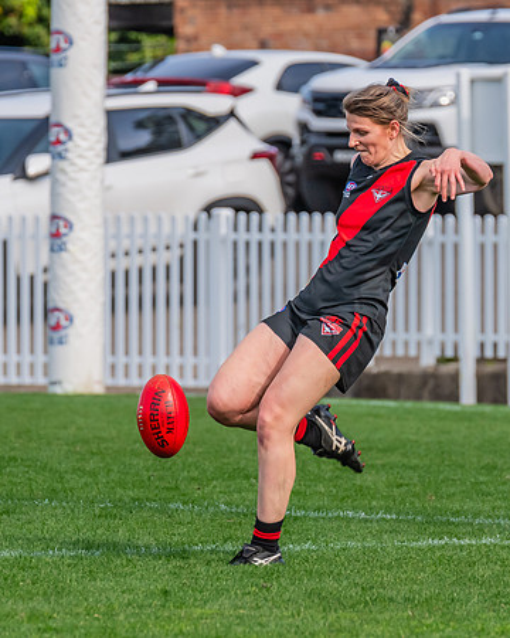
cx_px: 324
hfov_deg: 2.4
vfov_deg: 3.0
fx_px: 12374
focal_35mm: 656
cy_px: 361
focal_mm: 360
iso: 800
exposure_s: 1/1250
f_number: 9
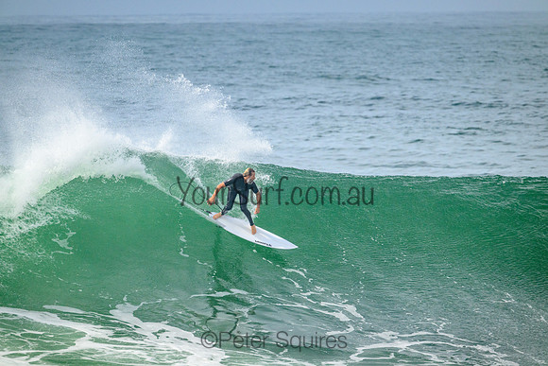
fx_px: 8983
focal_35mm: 590
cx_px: 274
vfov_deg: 2.3
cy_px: 183
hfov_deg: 3.5
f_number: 11
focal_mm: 590
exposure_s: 1/2500
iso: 1100
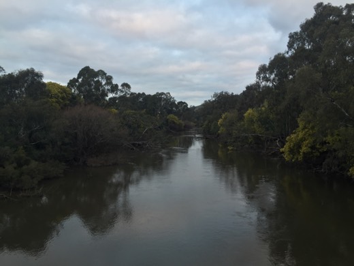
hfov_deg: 61.7
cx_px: 177
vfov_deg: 48.2
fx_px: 297
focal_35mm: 29
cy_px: 133
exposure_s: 1/30
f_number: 2.2
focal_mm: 4.15
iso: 32
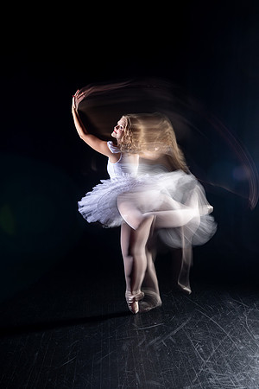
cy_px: 194
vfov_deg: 73.7
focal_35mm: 24
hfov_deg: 53.1
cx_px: 130
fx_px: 259
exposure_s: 1
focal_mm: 24
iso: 100
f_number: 4.5
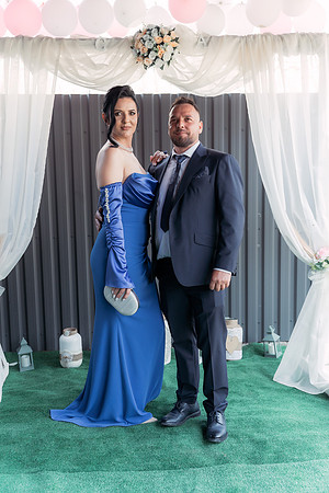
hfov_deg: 40.0
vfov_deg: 57.2
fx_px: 452
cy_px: 246
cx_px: 164
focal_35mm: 33
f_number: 2.8
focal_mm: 33
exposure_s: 1/400
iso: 640
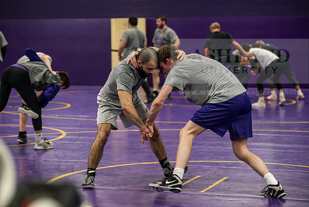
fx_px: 901
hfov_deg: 19.5
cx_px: 154
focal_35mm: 105
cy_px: 104
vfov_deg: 13.0
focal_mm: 105
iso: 1600
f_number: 3.5
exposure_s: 1/200
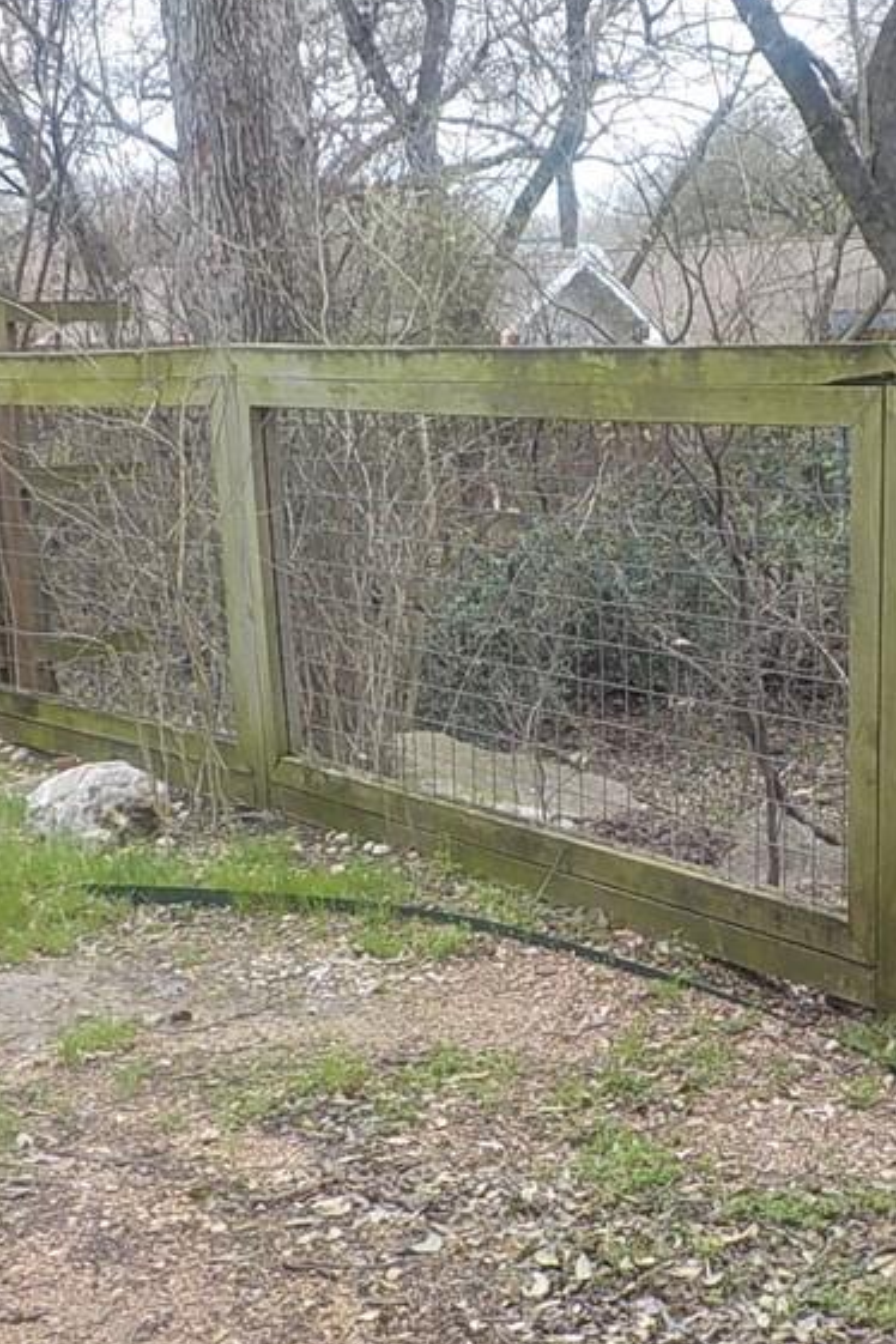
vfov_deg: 35.0
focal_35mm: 57
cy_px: 731
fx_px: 2128
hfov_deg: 23.5
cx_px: 709
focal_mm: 4.1
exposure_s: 1/200
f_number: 3.3
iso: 125
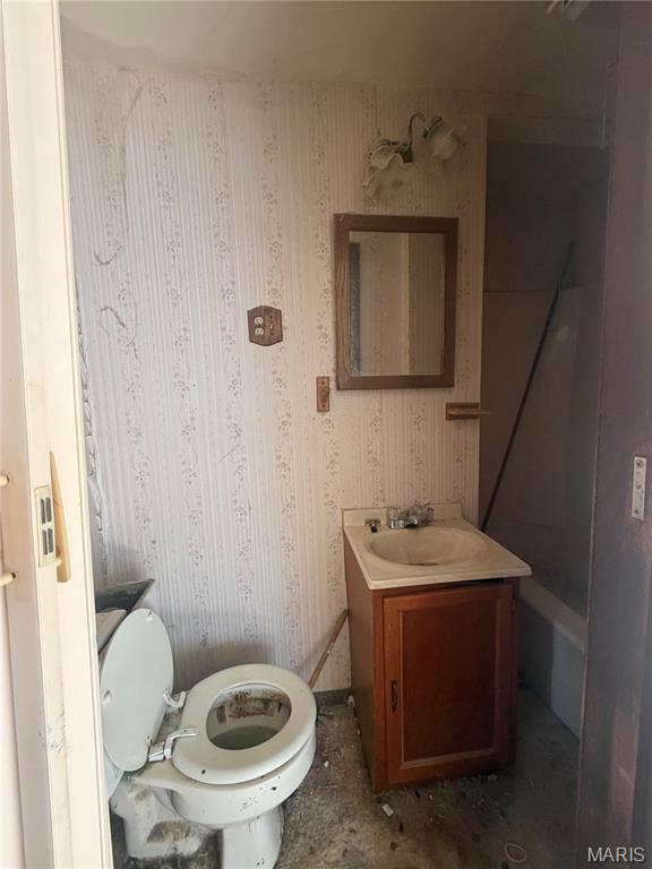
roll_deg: +2.3
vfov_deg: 102.1
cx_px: 326
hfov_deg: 85.7
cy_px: 434
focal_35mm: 14
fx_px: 352
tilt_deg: -5.6
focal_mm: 2.22
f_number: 2.2
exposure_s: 1/84
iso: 320
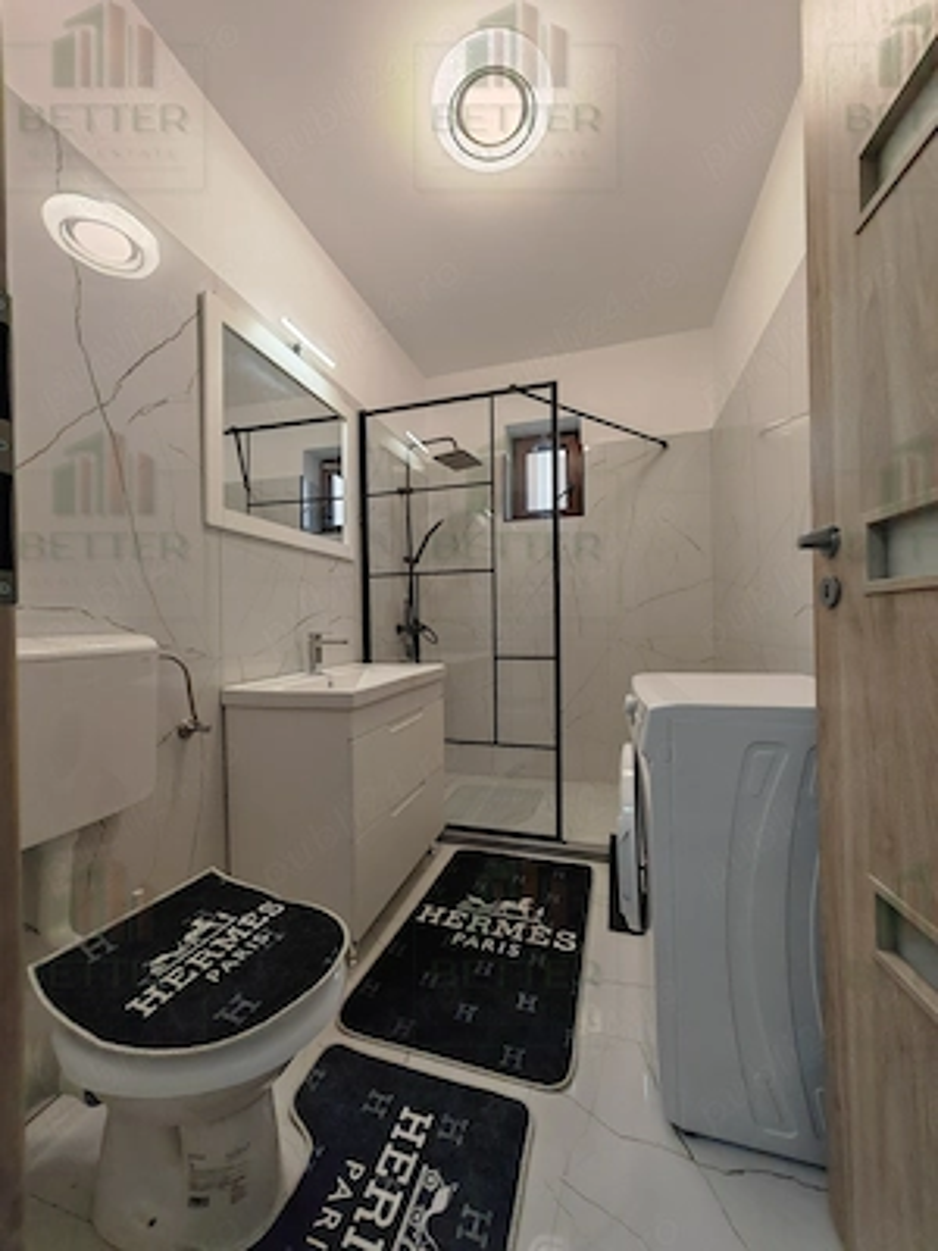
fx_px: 470
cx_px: 469
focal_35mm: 13
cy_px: 626
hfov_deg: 89.9
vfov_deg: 106.2
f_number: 2
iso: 200
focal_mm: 1.82
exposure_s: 1/50
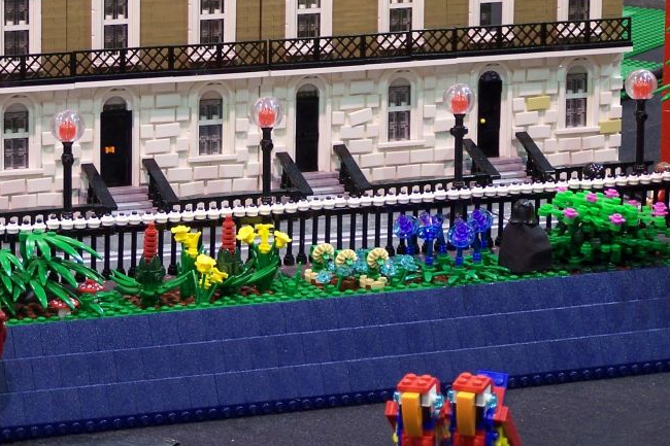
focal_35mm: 172
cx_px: 294
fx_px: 3200
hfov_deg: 12.0
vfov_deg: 8.0
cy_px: 56
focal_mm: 17.5
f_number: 3.2
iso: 80
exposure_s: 1/2
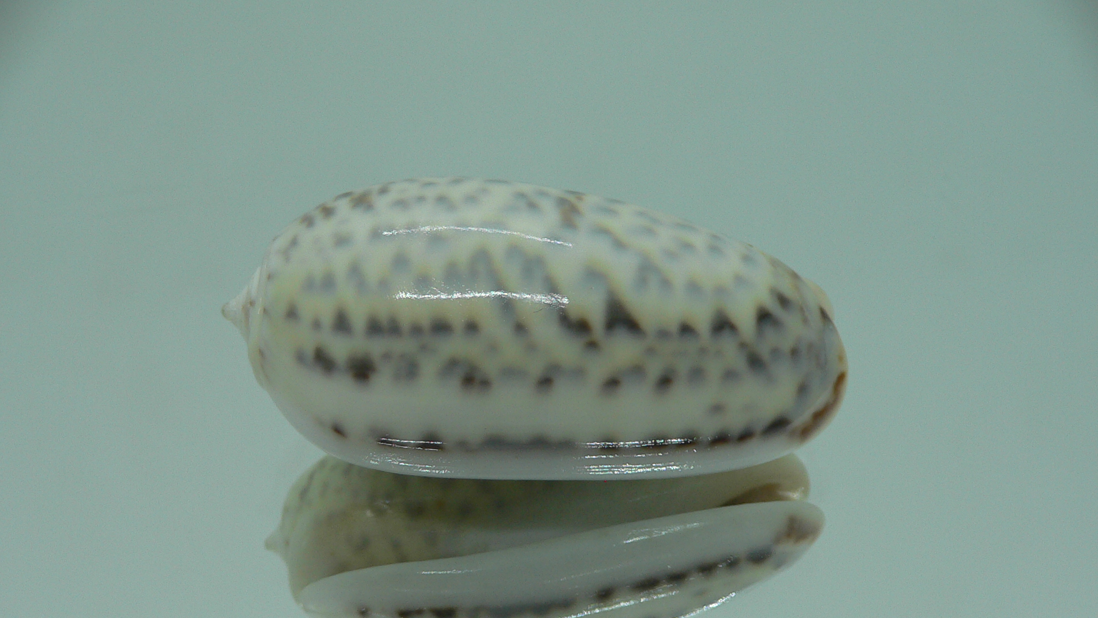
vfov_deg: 30.3
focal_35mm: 39
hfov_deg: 51.6
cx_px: 543
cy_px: 398
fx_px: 1136
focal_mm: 4.6
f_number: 2.8
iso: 80
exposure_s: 1/60
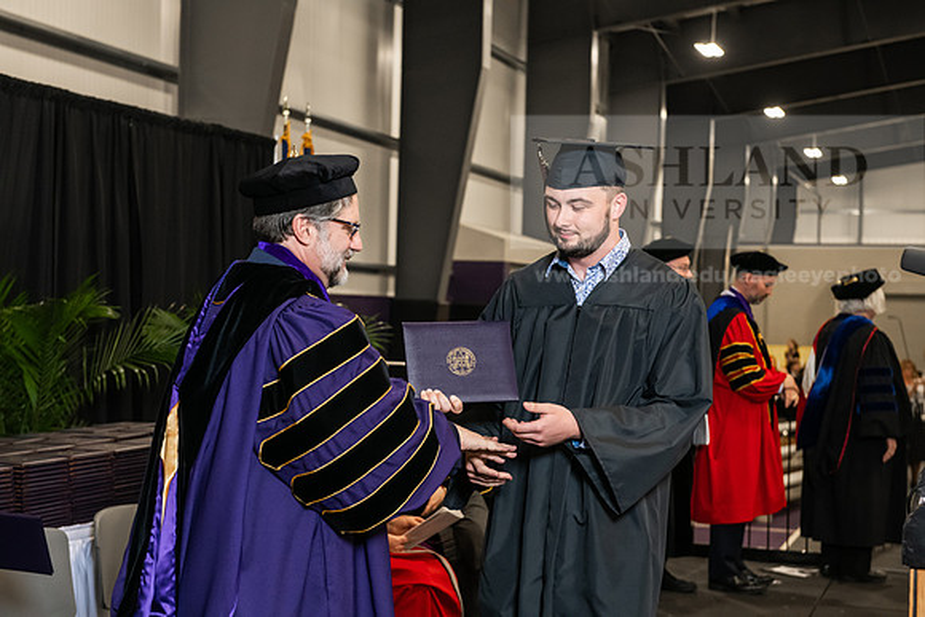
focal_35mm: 62
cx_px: 462
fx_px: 1593
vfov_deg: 21.9
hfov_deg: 32.4
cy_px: 308
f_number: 5
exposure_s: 1/200
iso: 2500
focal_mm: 62
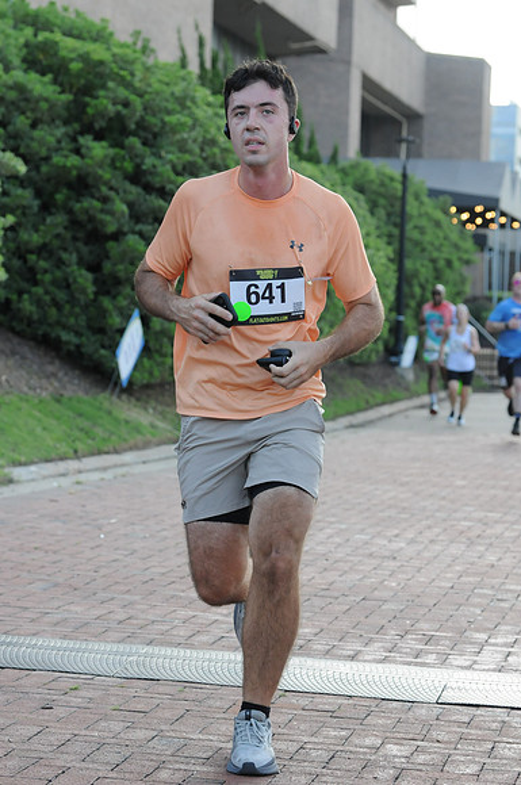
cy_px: 392
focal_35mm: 128
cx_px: 260
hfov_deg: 10.7
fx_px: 2776
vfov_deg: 16.1
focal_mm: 85
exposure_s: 1/800
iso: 800
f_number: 5
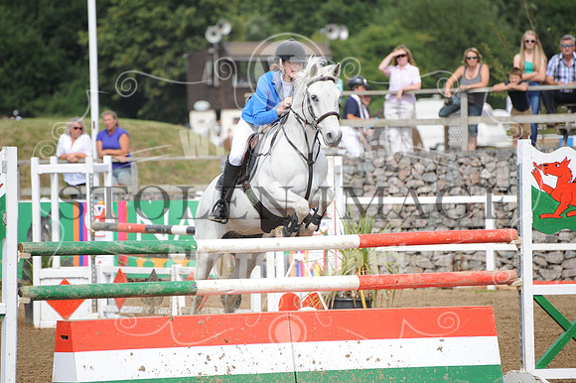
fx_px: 4317
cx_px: 288
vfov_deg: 5.1
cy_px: 192
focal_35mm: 270
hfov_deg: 7.6
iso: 320
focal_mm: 270
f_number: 5.6
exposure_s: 1/1000
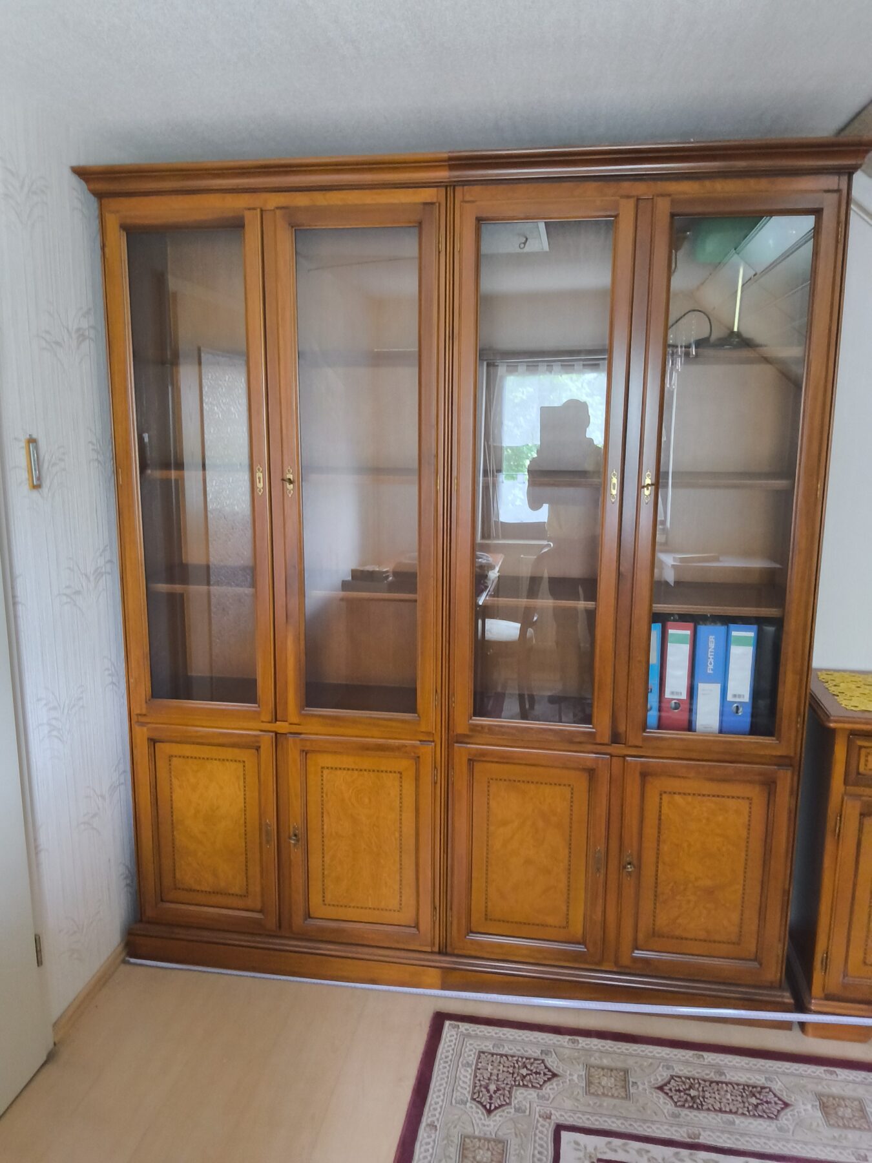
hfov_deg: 54.9
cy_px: 582
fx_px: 840
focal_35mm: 25
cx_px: 436
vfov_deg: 69.4
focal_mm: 3.08
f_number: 2
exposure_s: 1/50
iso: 500
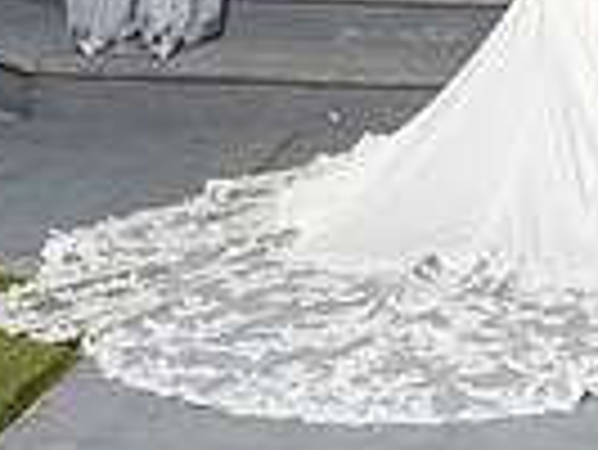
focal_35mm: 109
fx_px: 1885
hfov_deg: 17.5
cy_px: -290
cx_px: 629
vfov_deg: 12.7
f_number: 4.5
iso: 640
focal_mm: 24
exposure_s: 1/200
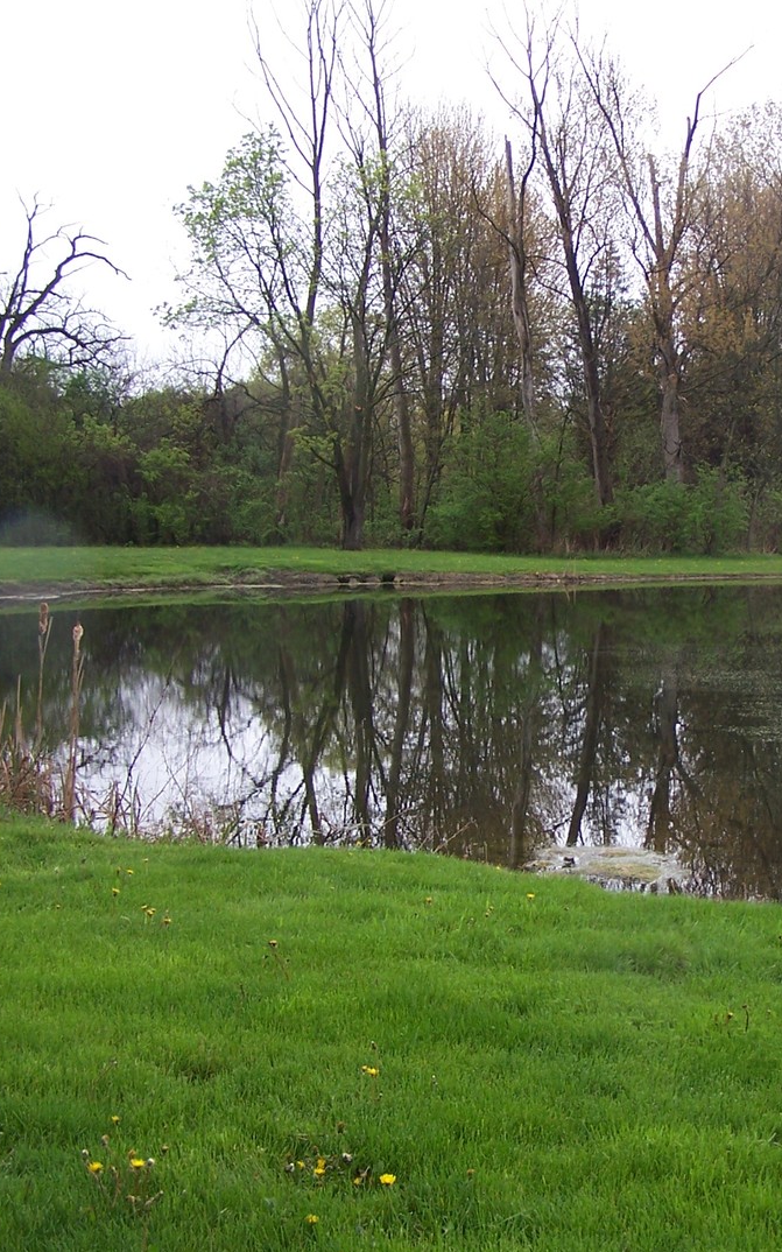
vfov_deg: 37.5
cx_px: 672
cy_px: 627
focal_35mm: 54
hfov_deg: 23.5
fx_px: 1842
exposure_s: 1/200
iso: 80
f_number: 2.8
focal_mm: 6.3
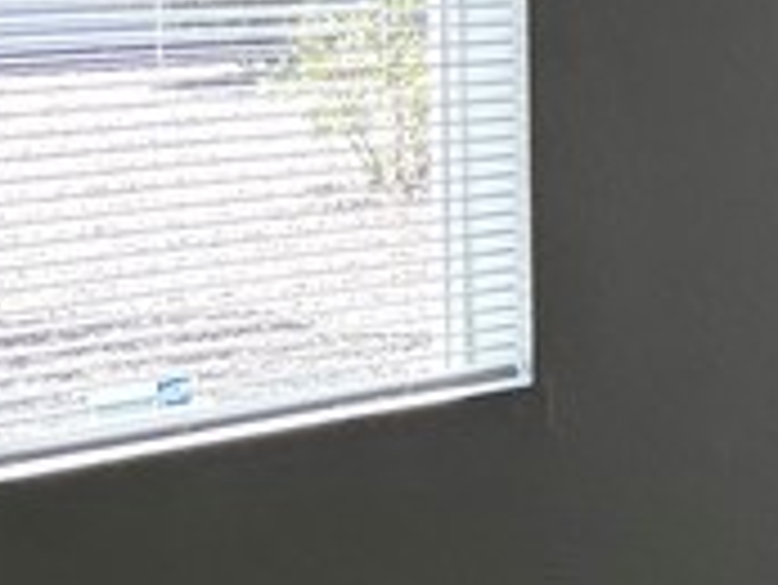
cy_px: -135
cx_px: 2235
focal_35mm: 154
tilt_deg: -1.4
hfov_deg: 10.0
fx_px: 3464
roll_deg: +1.1
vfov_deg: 9.5
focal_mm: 5.96
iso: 40
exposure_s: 1/120
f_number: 1.6
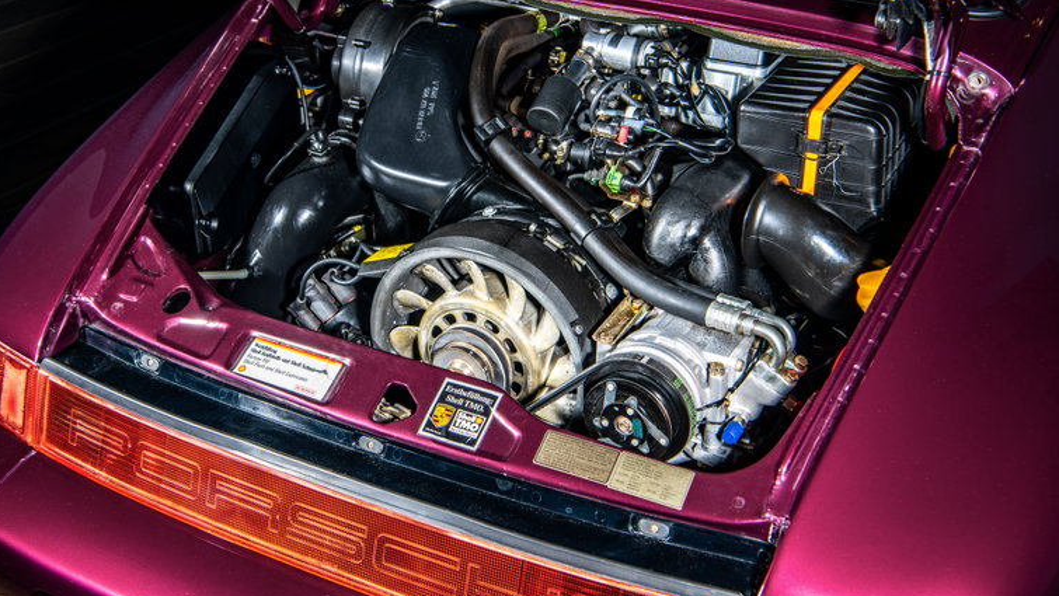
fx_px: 1376
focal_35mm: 49
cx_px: 532
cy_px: 266
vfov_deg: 24.4
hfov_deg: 42.1
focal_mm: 46
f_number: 10
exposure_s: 1/100
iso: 160
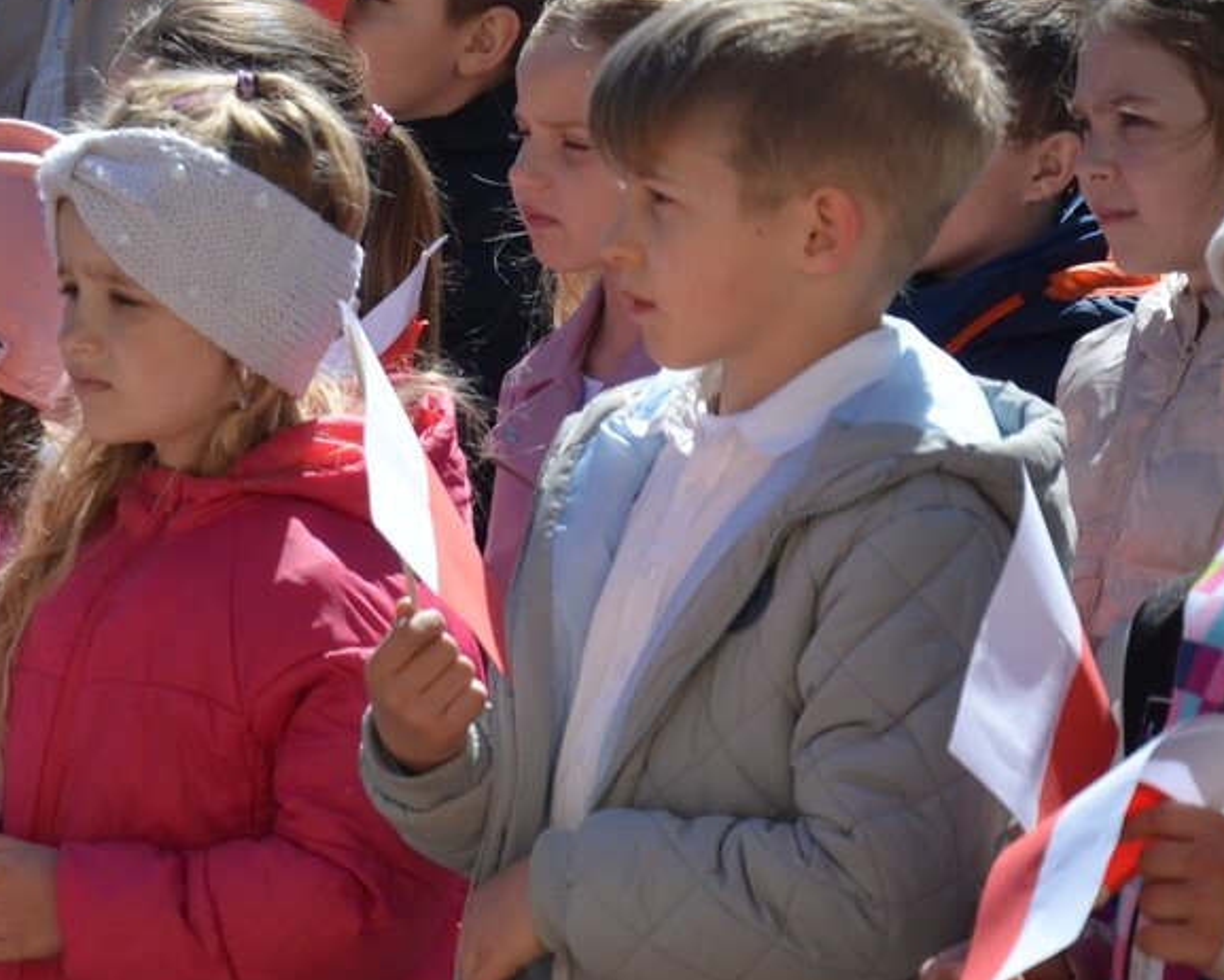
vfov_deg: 7.5
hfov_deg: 9.3
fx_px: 7429
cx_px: -164
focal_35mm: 205
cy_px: 736
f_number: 6.3
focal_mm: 62
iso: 200
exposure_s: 1/640
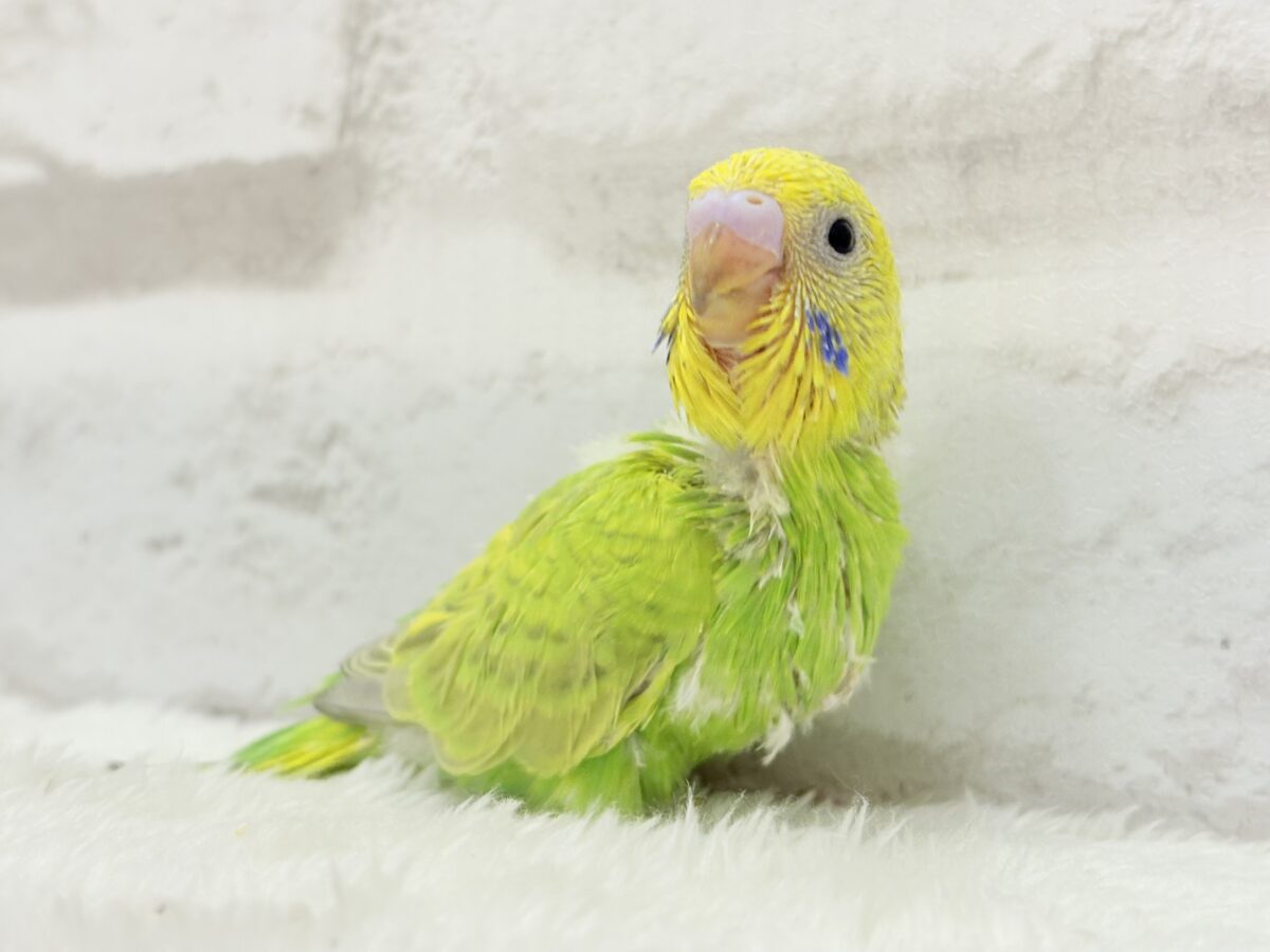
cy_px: 476
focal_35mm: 52
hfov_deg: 36.8
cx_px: 635
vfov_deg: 28.0
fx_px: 1908
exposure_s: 1/100
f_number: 1.6
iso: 80
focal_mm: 5.96
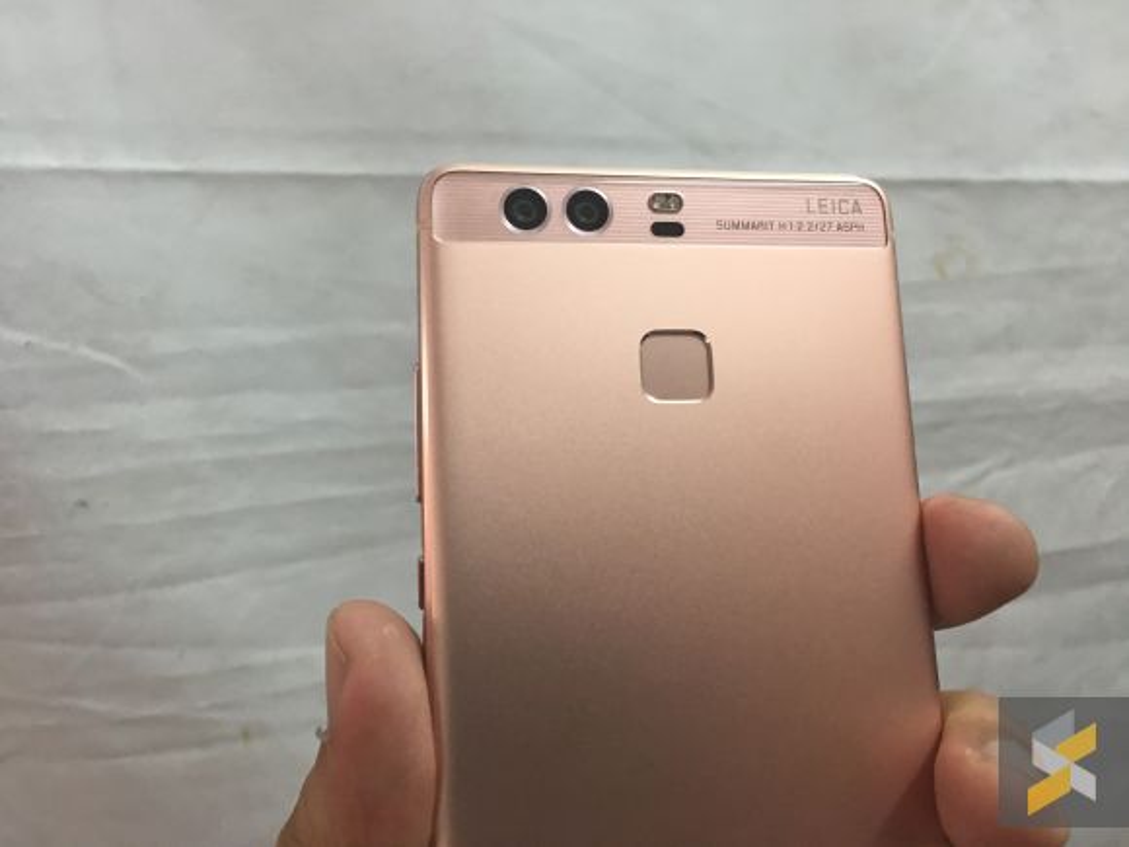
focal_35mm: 29
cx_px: 564
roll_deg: +0.9
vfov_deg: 48.2
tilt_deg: -8.9
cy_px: 424
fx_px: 946
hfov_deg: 61.7
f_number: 2.2
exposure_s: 1/17
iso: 80
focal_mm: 4.15
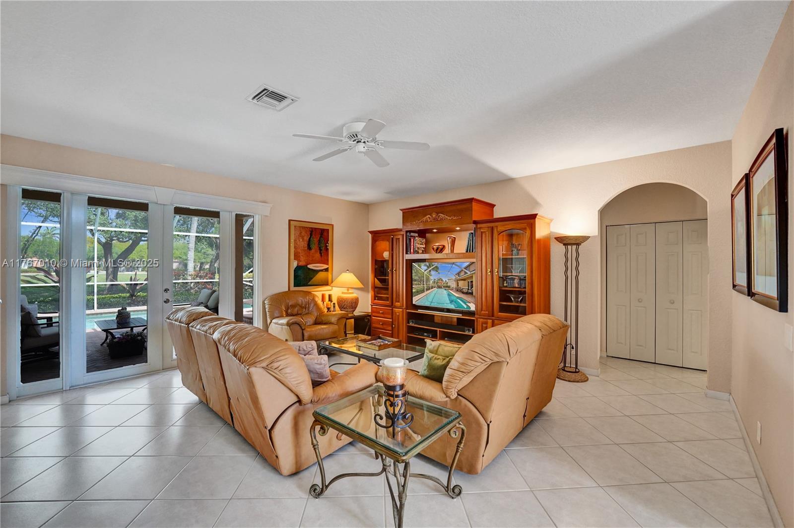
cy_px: 264
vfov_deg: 81.1
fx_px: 309
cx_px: 397
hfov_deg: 104.3
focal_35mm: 14
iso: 1250
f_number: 3.5
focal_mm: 14
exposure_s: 1/320
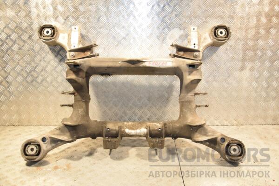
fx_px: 279
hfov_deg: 53.1
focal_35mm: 36
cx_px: 140
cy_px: 93
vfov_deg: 36.9
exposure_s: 1/200
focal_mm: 24
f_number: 5
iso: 800
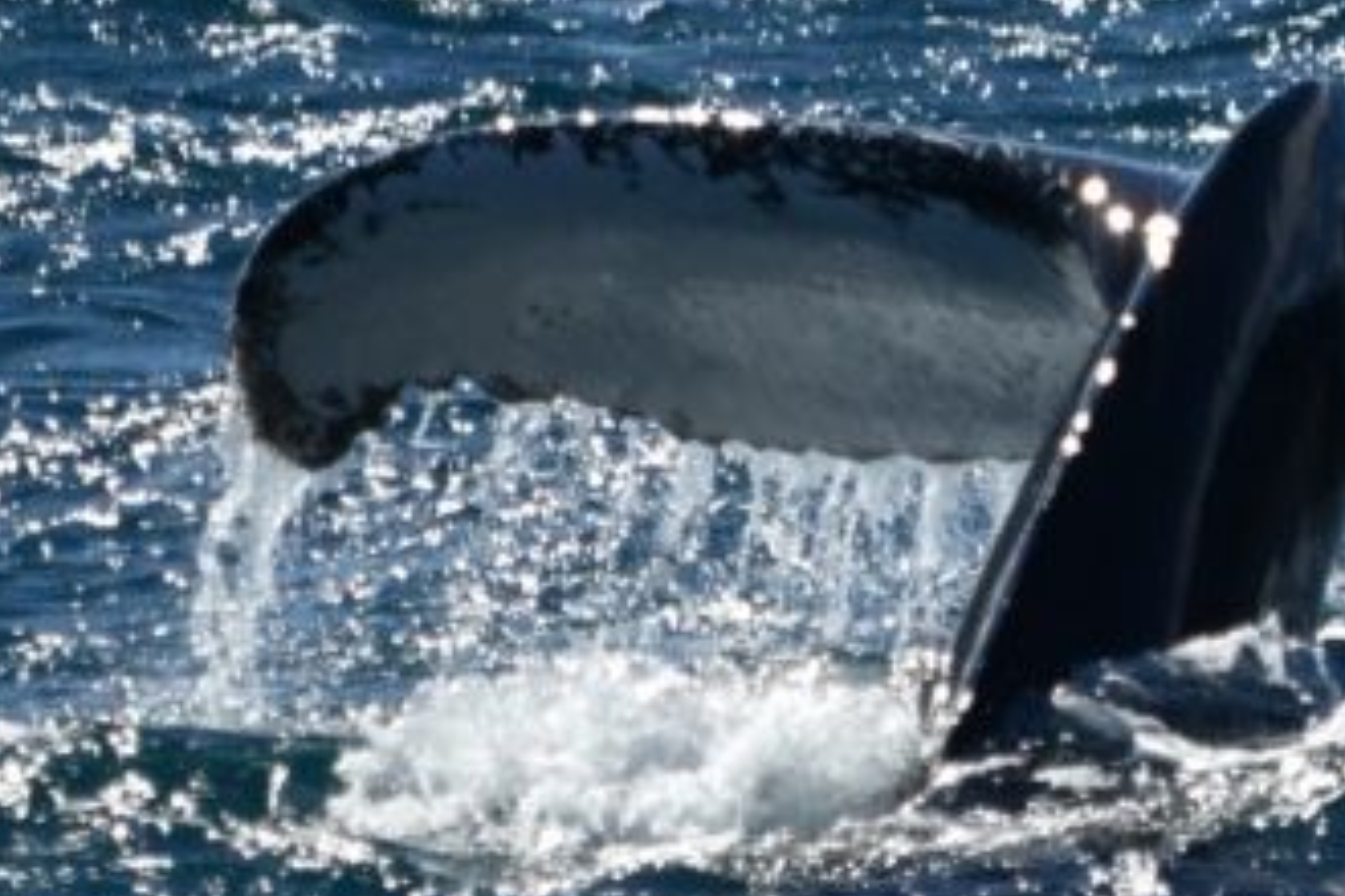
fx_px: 54281
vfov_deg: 0.9
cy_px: 413
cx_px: 1447
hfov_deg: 1.4
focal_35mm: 1453
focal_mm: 600
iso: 800
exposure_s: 1/8000
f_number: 6.3
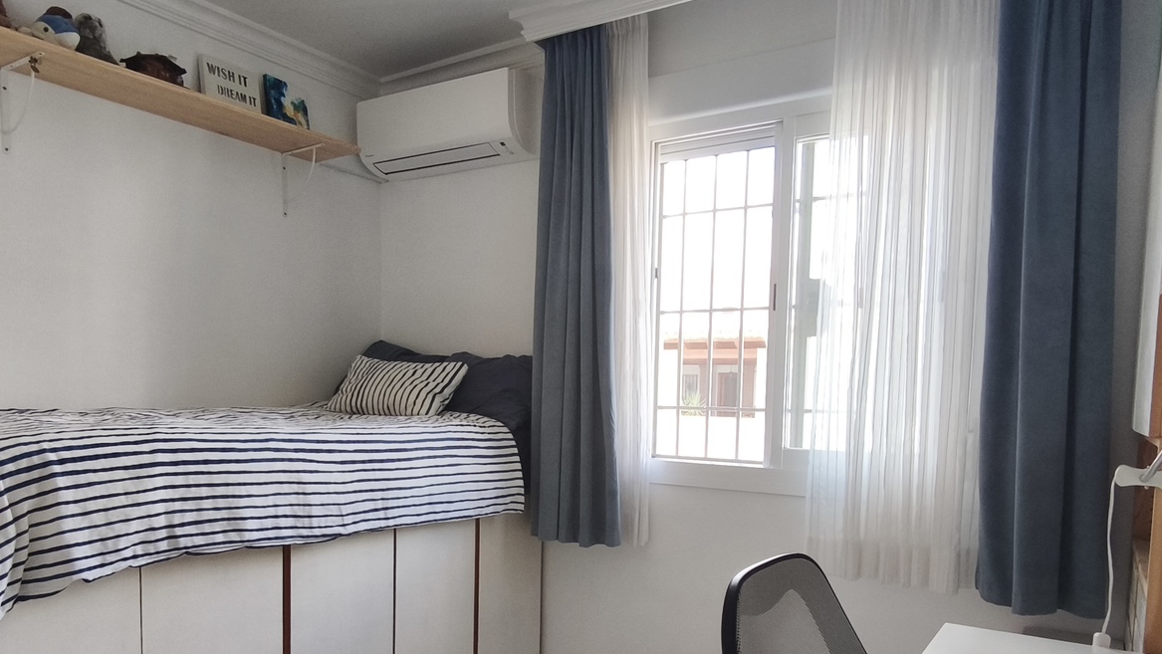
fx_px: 863
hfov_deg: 67.9
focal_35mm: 28
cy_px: 443
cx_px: 565
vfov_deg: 40.9
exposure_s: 1/50
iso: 80
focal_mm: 1.91
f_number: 2.2
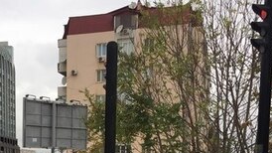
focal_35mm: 76
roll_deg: -1.2
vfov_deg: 14.5
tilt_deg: -7.0
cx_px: 25
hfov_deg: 26.9
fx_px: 548
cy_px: 245
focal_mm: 4.15
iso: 32
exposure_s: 1/549
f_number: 2.2
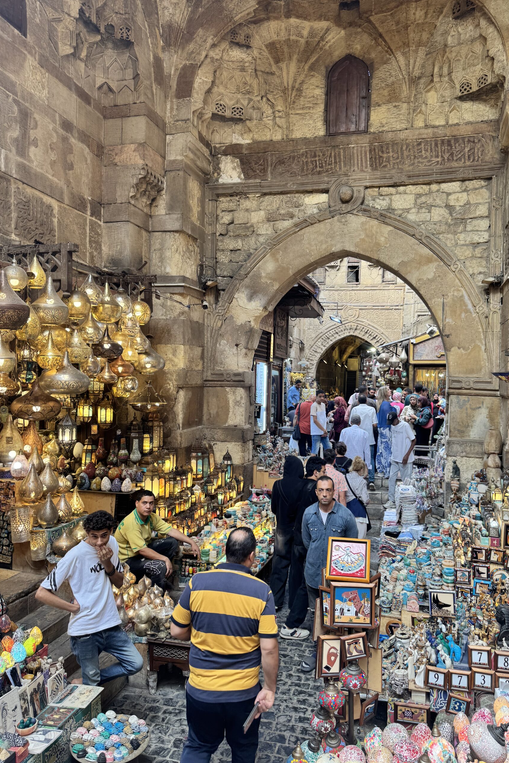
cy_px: 382
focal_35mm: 25
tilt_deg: -0.6
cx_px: 285
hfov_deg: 51.2
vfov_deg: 71.5
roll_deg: -0.1
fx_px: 530
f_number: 1.78
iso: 64
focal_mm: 6.76
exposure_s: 1/100
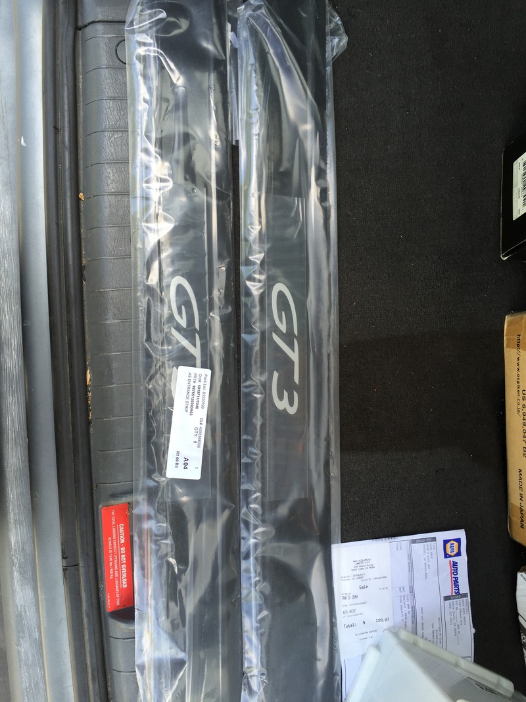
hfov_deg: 48.2
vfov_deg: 61.7
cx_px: 263
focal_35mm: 29
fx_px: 588
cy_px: 351
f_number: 2.2
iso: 32
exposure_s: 1/120
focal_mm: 4.15
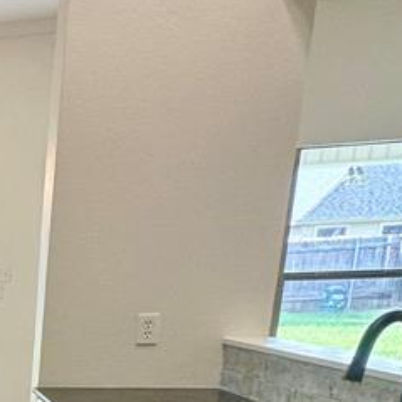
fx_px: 696
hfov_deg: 21.0
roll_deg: +2.0
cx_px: -331
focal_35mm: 53
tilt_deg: -12.0
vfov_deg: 29.6
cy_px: 421
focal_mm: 2.22
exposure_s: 1/120
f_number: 2.2
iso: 100
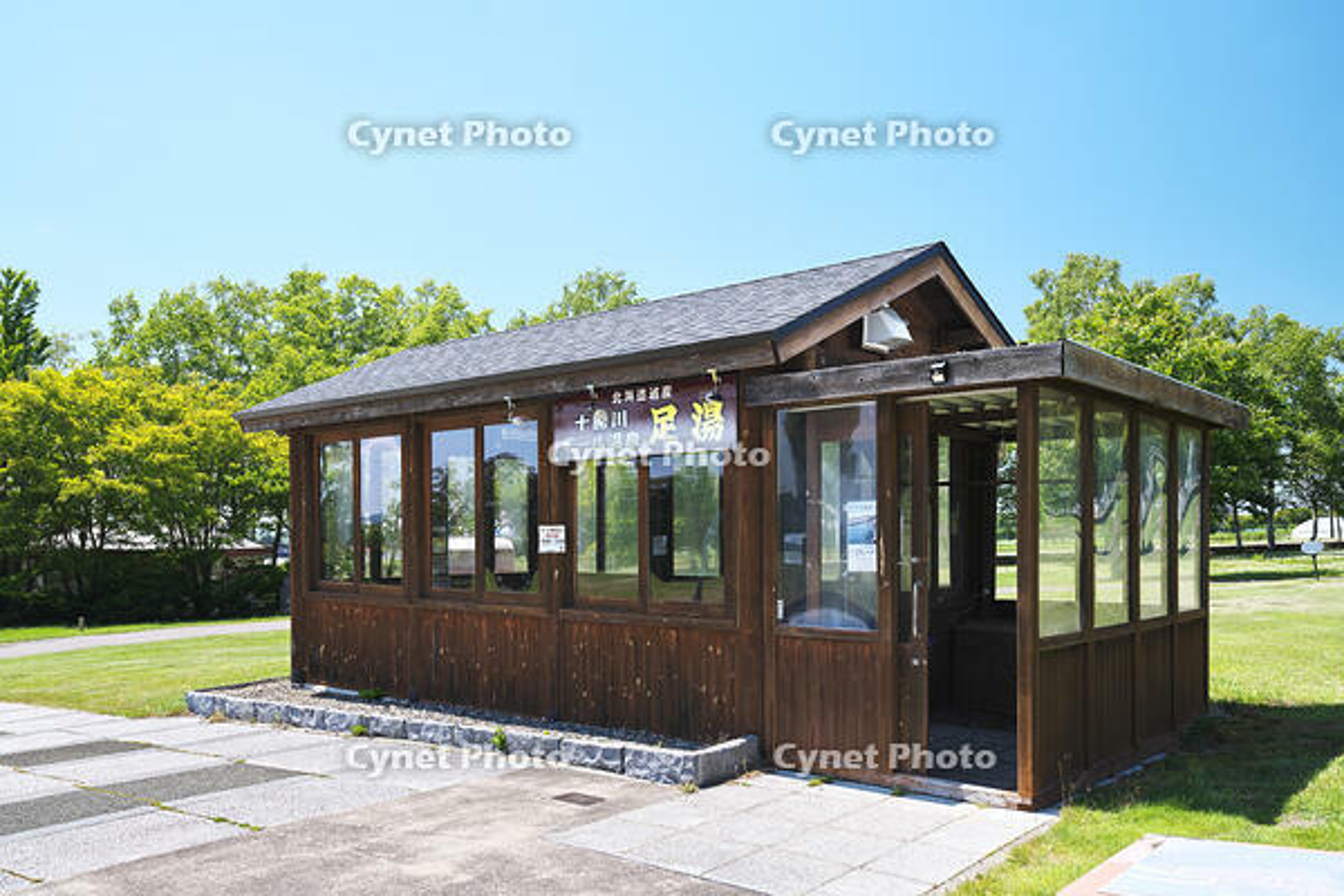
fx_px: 1045
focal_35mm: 28
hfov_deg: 65.5
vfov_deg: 46.4
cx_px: 672
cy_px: 448
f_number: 10
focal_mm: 28
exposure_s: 1/40
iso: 100
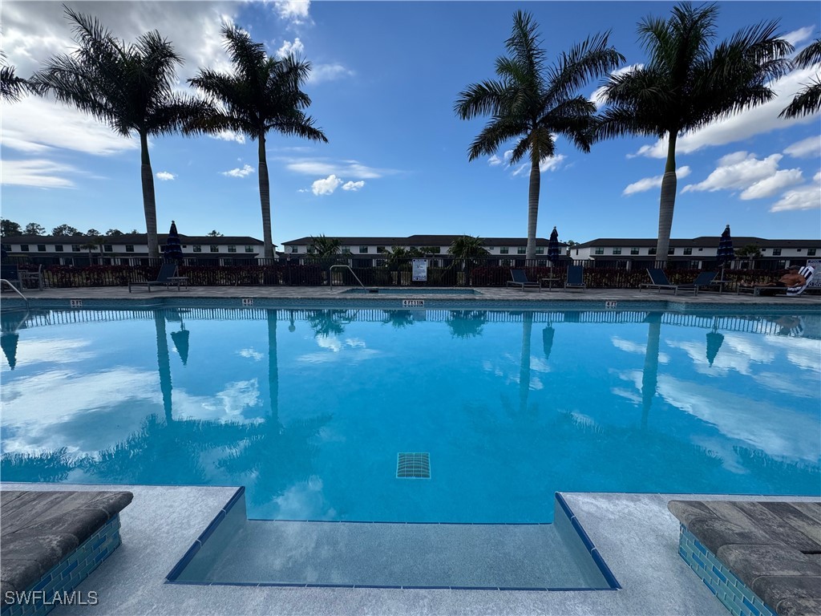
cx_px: 410
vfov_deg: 85.7
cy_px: 308
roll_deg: -0.4
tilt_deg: -8.1
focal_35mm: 14
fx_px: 332
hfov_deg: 102.1
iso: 50
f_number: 2.2
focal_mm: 2.22
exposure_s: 1/2494
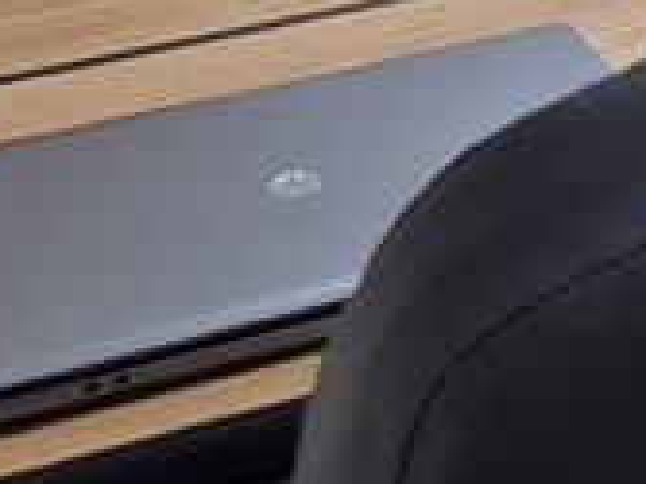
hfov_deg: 12.8
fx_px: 2629
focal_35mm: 141
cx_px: 1126
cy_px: -747
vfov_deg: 9.2
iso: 50
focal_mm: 5.4
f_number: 1.8
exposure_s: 1/120
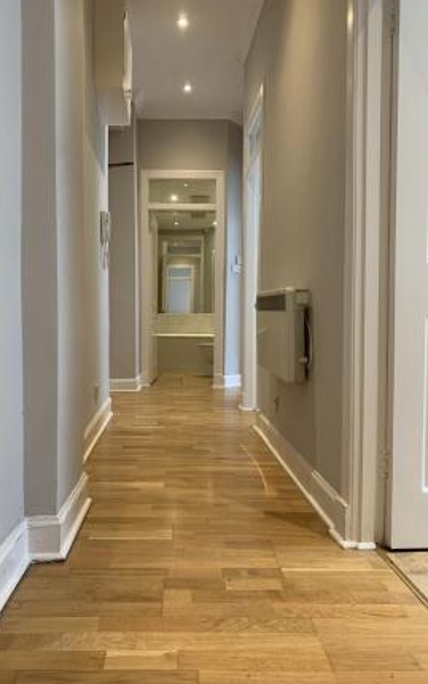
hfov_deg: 44.4
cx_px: 178
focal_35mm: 28
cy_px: 343
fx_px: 522
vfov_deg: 66.5
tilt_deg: -0.9
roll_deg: +0.7
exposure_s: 1/50
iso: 100
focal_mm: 4.25
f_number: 1.8
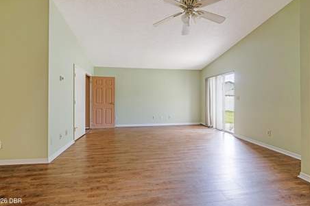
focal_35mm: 17
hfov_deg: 93.3
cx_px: 153
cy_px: 101
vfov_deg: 70.4
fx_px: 146
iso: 250
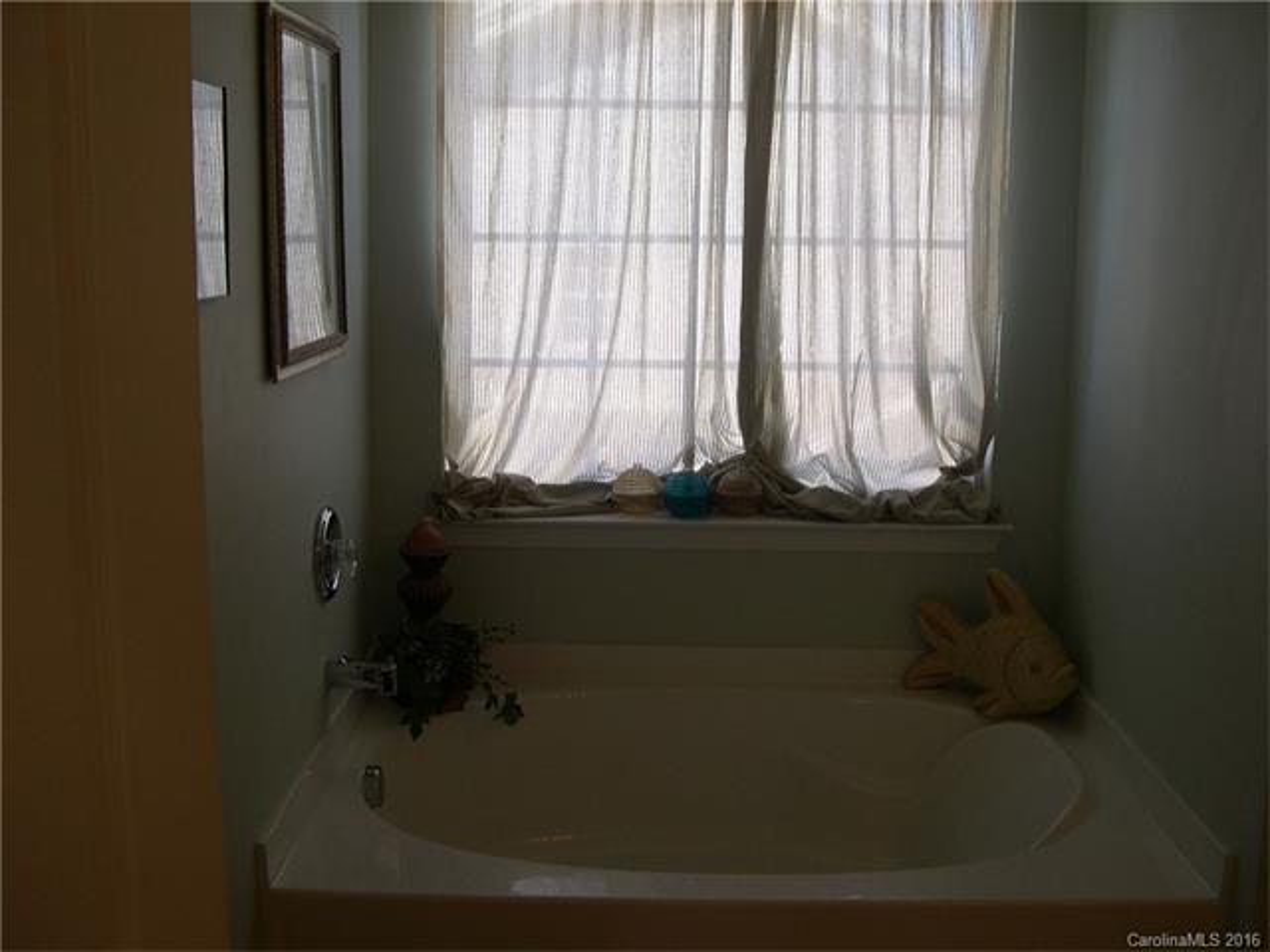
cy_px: 476
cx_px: 635
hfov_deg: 49.0
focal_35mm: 38
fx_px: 1394
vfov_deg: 37.7
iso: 100
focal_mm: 8
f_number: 2.8
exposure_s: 1/103
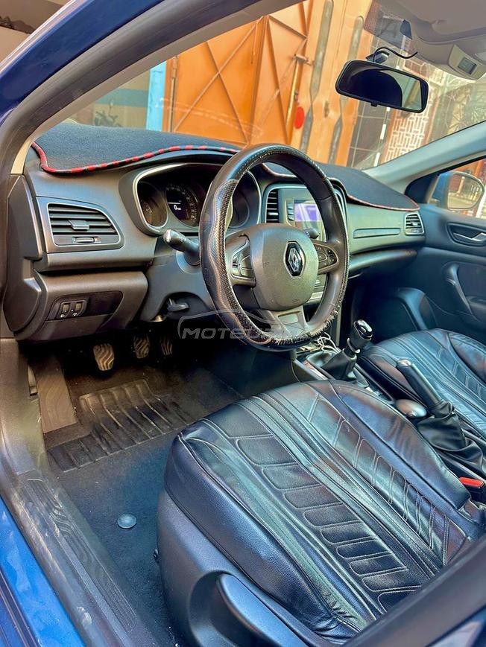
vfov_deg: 71.6
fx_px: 449
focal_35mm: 24
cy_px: 324
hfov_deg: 56.8
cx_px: 243
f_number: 1.78
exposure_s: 1/60
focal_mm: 6.86
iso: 320
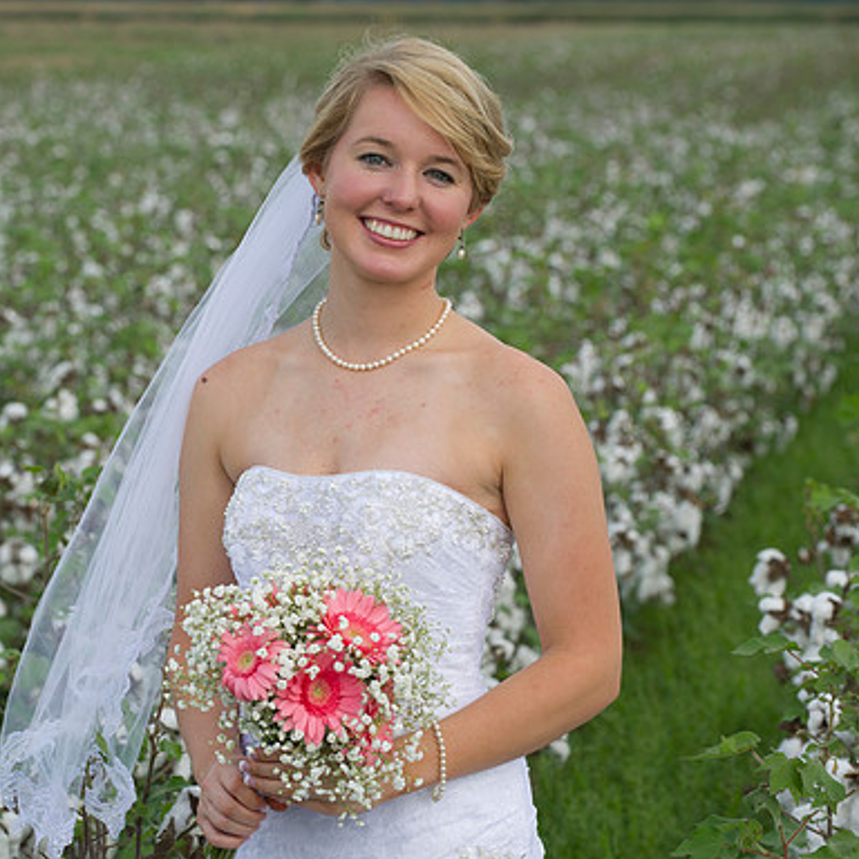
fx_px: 4324
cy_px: 430
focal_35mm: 154
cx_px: 233
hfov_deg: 11.3
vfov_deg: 11.3
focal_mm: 120
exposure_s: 1/125
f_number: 7.1
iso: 200
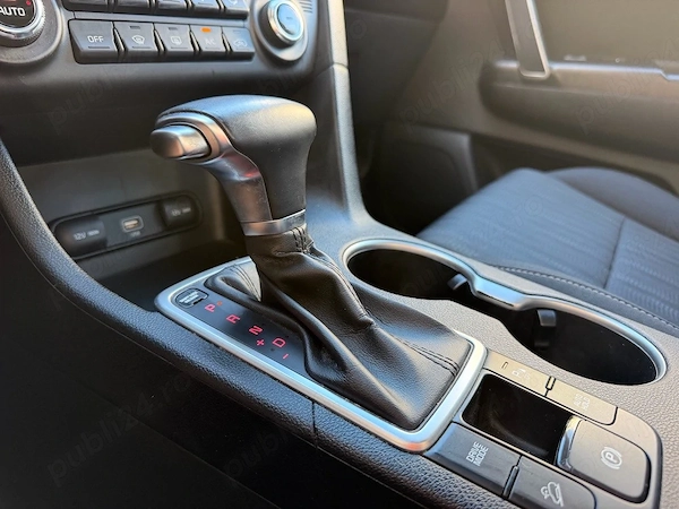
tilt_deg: -25.8
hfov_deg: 71.6
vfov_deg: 56.8
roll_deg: -3.4
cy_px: 254
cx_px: 340
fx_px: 471
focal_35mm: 24
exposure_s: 1/60
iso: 200
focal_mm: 6.76
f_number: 1.78
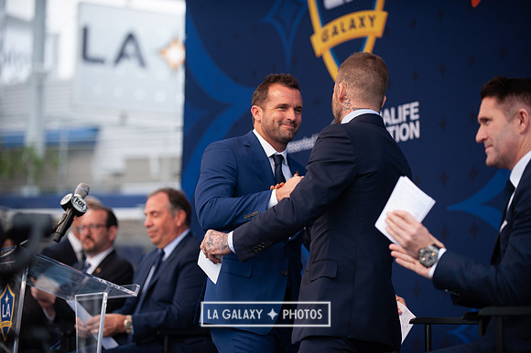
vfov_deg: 9.8
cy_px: 176
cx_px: 266
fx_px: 2064
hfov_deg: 14.7
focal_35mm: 140
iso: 400
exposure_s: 1/1250
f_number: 2.8
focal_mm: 140
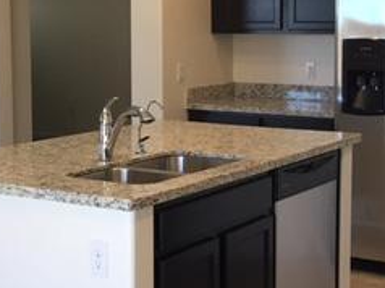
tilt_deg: -3.7
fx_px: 867
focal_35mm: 78
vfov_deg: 18.8
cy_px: 97
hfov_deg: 25.0
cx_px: 155
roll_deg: +0.2
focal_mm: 4.15
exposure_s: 1/30
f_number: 2.2
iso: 25
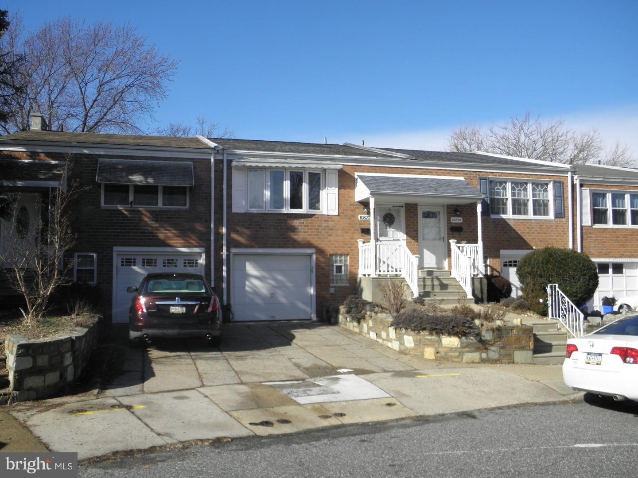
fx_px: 608
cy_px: 239
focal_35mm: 33
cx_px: 319
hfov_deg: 55.4
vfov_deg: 42.9
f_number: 7.2
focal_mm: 5.9
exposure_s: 1/250
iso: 100
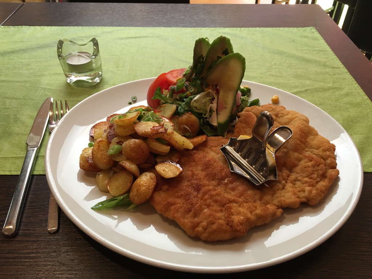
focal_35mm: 29
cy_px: 140
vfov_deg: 48.2
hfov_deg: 61.7
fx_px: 312
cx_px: 186
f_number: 2.2
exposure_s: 1/17
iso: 50
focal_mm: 4.15
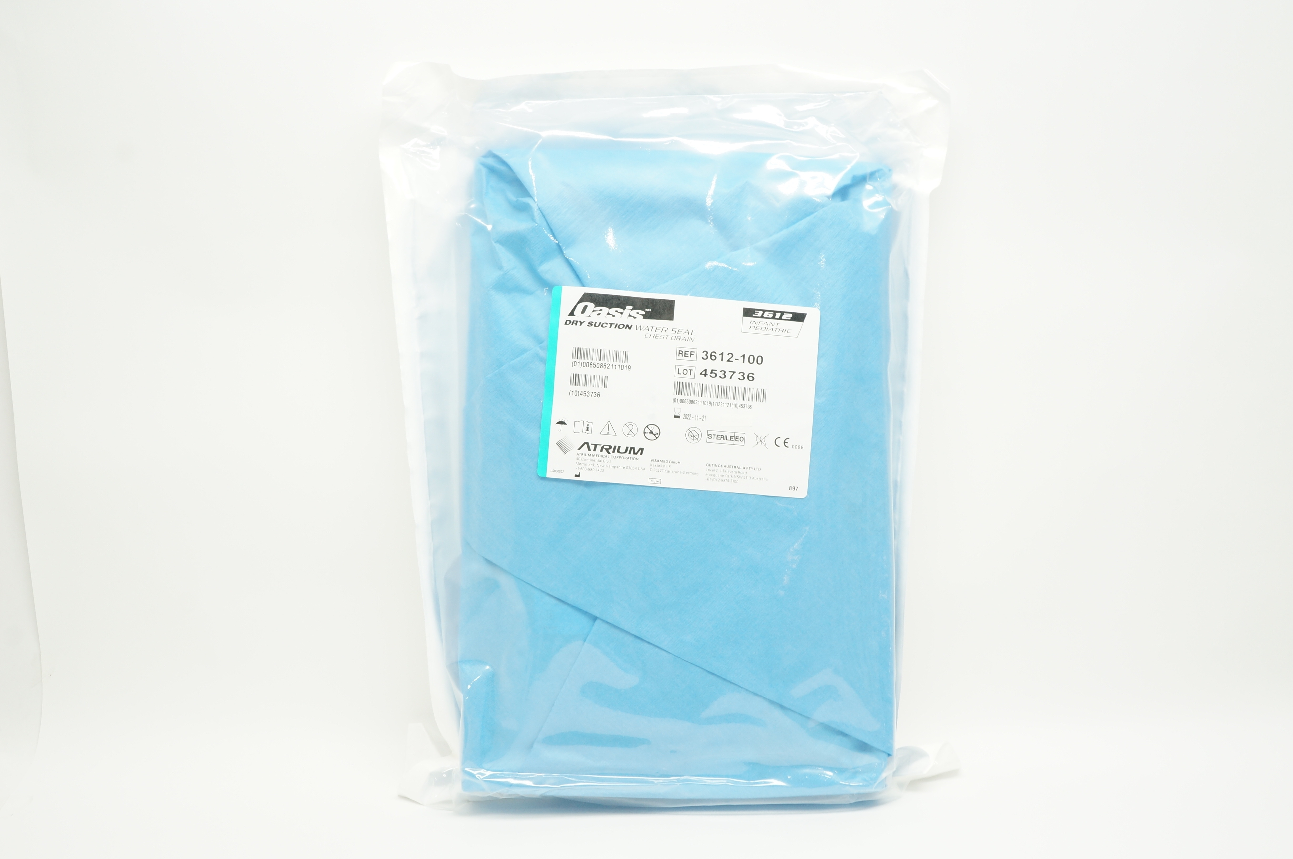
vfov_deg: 36.8
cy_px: 430
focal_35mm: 36
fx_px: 1292
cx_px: 646
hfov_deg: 53.2
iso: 400
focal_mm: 24
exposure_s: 1/15
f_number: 10
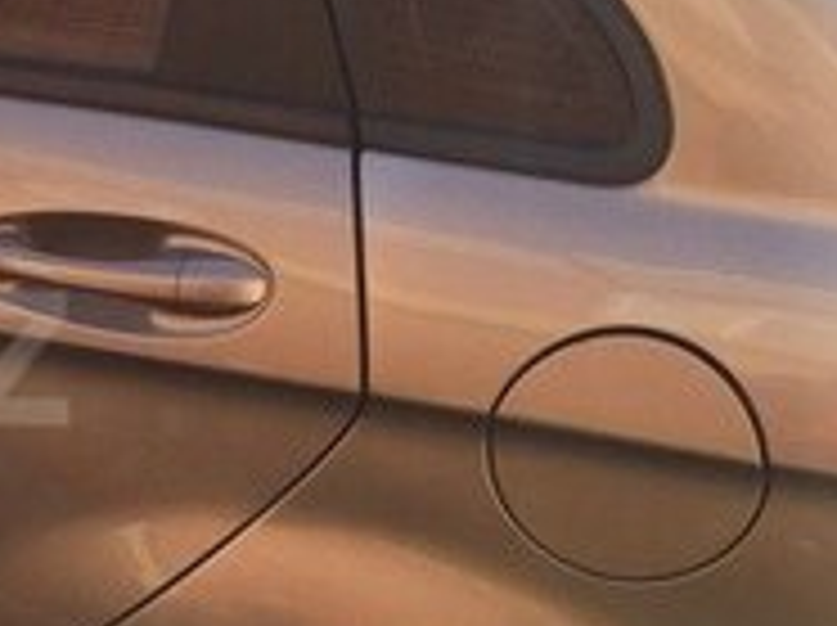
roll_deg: +0.9
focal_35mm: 103
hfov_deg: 17.3
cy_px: 358
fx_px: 2487
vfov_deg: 14.3
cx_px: -392
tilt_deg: -30.9
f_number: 2.2
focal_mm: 4.15
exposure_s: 1/565
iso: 32
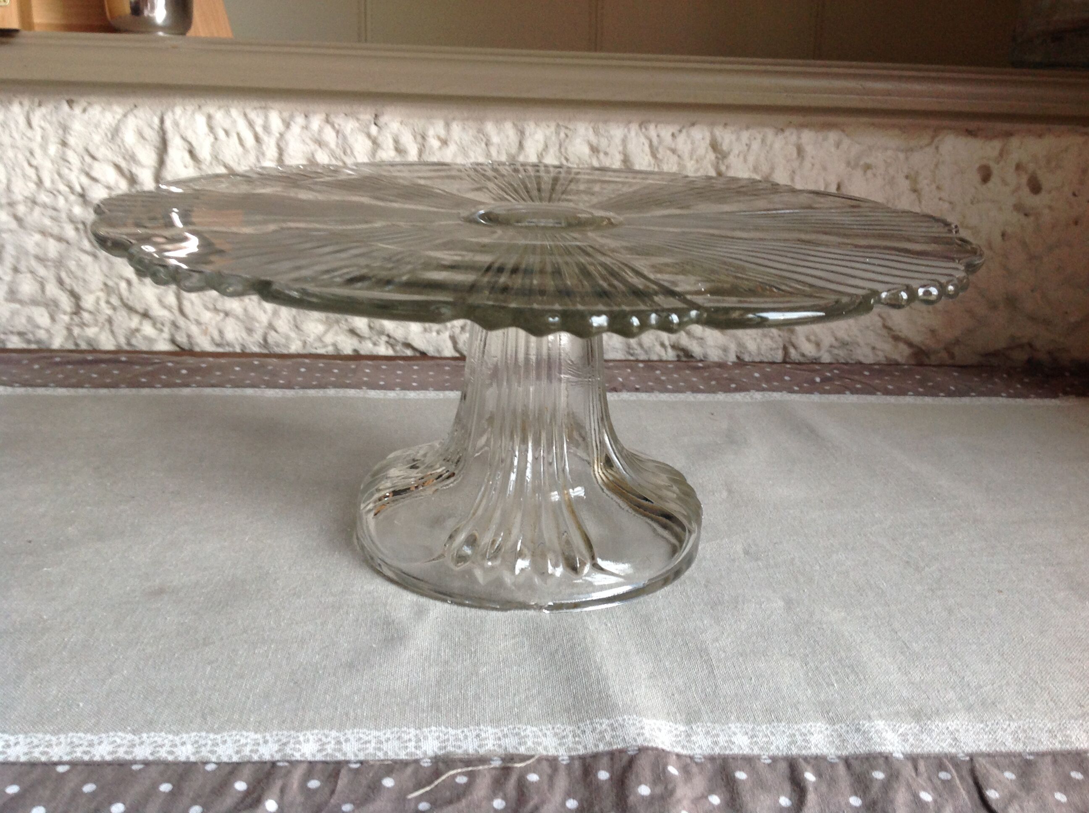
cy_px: 406
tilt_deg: -17.3
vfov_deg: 40.6
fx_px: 1099
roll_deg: -1.8
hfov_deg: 52.7
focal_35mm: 35
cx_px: 544
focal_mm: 4.28
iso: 100
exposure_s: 1/15
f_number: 2.4
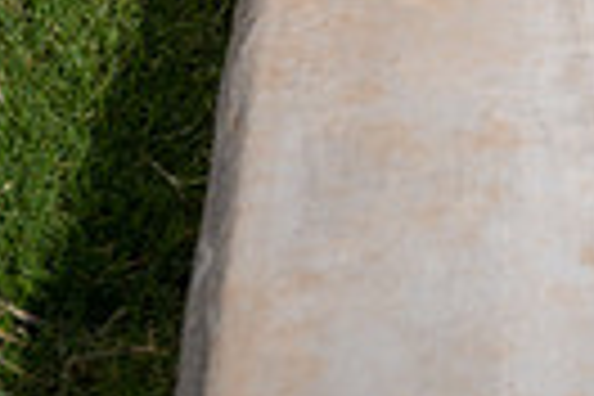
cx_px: 464
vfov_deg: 9.1
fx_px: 2244
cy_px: -549
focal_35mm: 136
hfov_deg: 15.0
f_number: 5
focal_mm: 40
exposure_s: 1/250
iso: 100
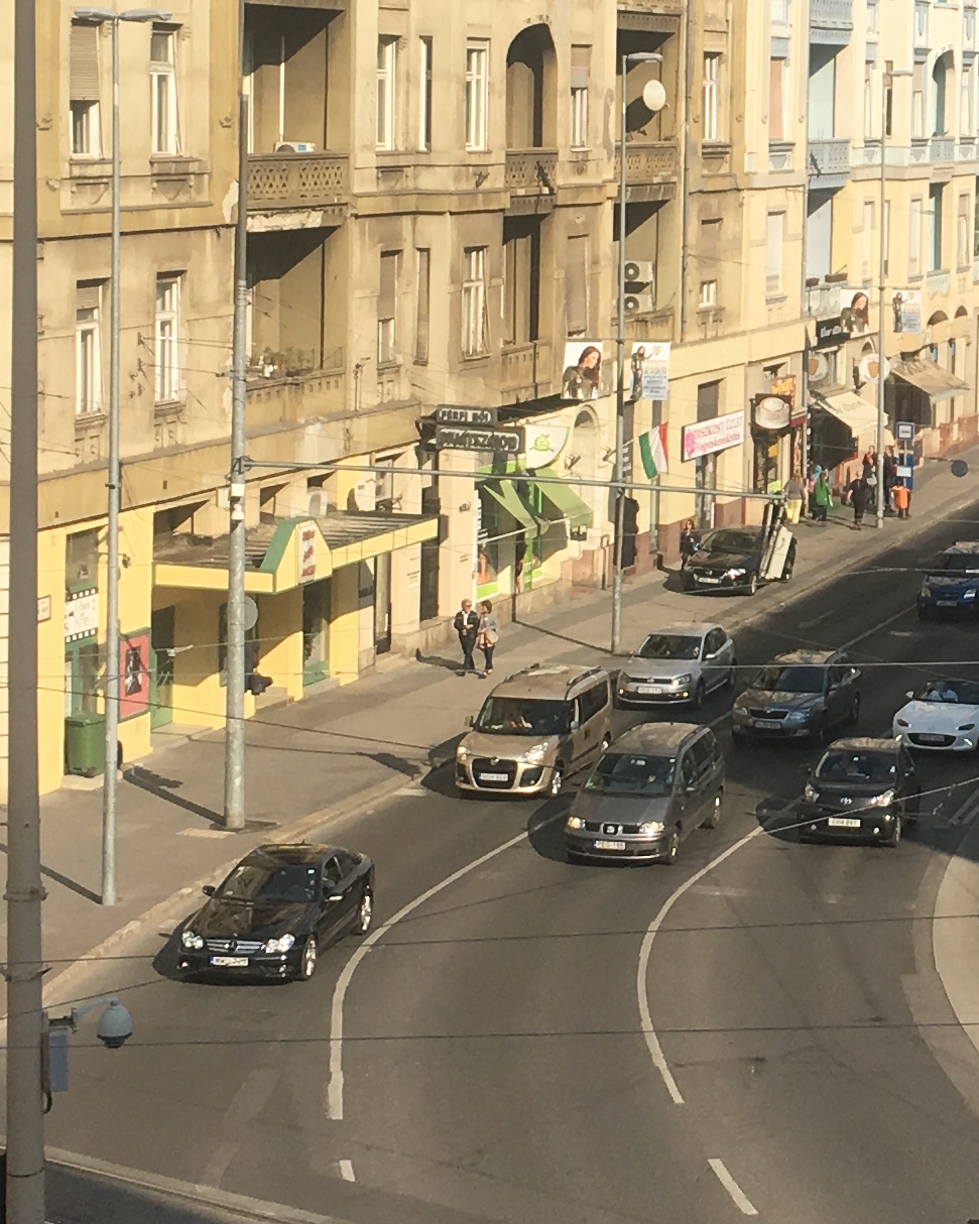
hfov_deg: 15.8
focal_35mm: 94
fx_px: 3405
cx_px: 1123
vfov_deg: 20.3
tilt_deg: -4.4
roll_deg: -2.2
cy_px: 335
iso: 25
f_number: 2.2
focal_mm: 4.15
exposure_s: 1/1570
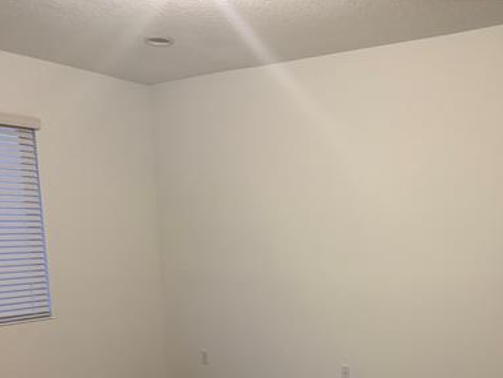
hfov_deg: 42.0
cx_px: 358
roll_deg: +0.6
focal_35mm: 44
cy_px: 314
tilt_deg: -8.3
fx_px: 640
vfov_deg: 31.8
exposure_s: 1/60
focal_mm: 5.96
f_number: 1.6
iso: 250
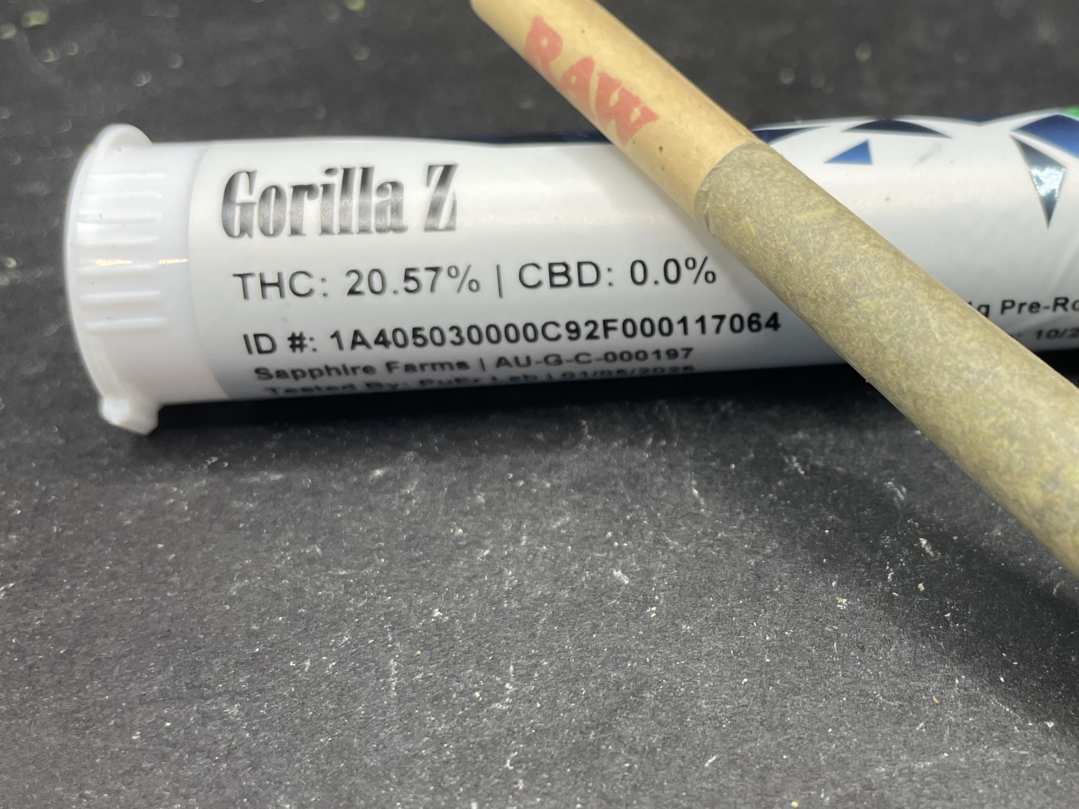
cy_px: 411
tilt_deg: -40.9
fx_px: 1403
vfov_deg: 32.2
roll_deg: -0.6
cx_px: 837
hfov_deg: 40.6
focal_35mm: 45
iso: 100
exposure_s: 1/120
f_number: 1.6
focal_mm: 4.2
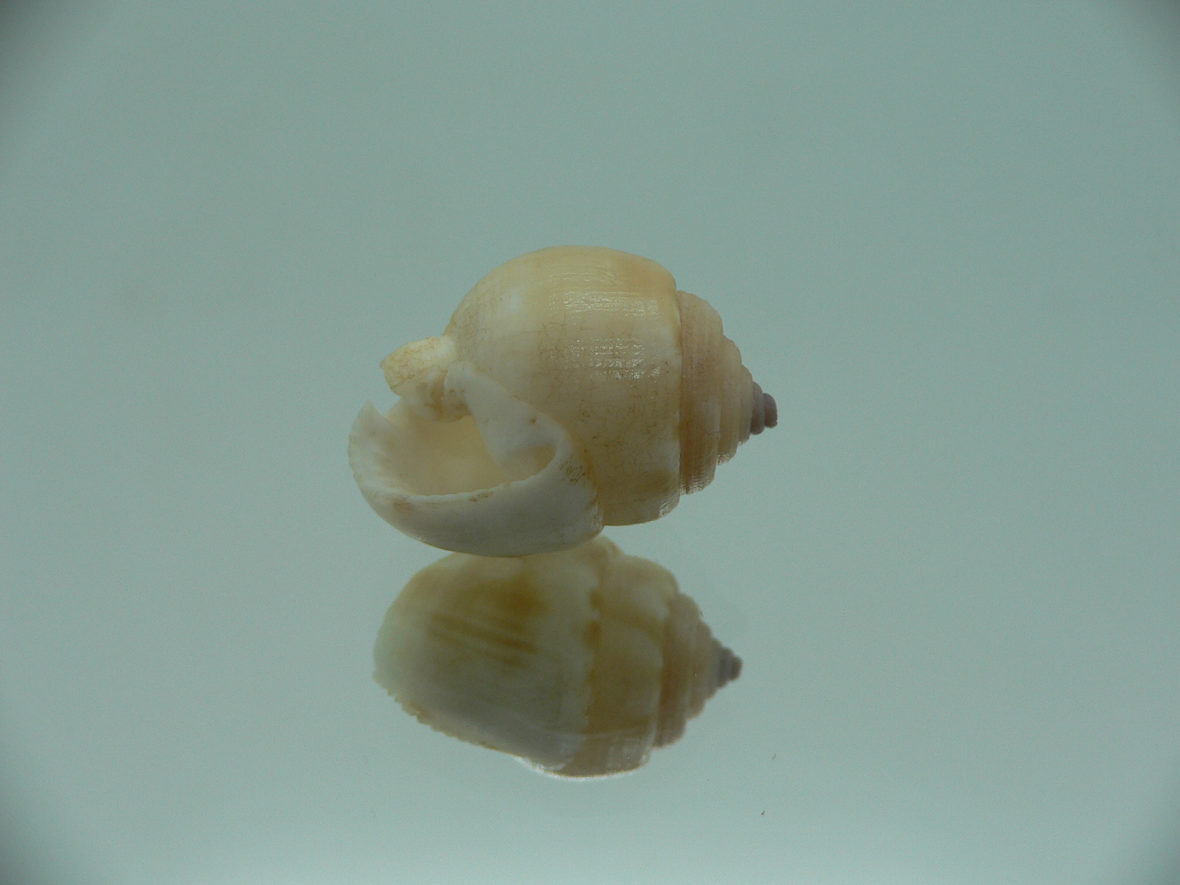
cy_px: 442
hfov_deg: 52.6
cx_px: 590
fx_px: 1193
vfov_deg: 40.7
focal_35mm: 35
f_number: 2.8
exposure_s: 1/60
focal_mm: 4.6
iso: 80
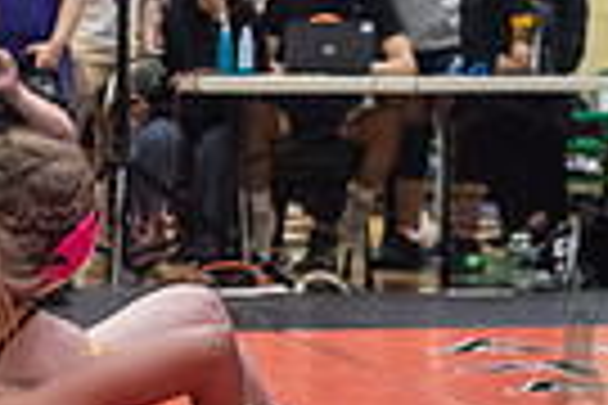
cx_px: -19
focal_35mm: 207
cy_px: 257
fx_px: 3496
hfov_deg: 9.9
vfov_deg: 6.6
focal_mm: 35
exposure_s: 1/400
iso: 5000
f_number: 3.2
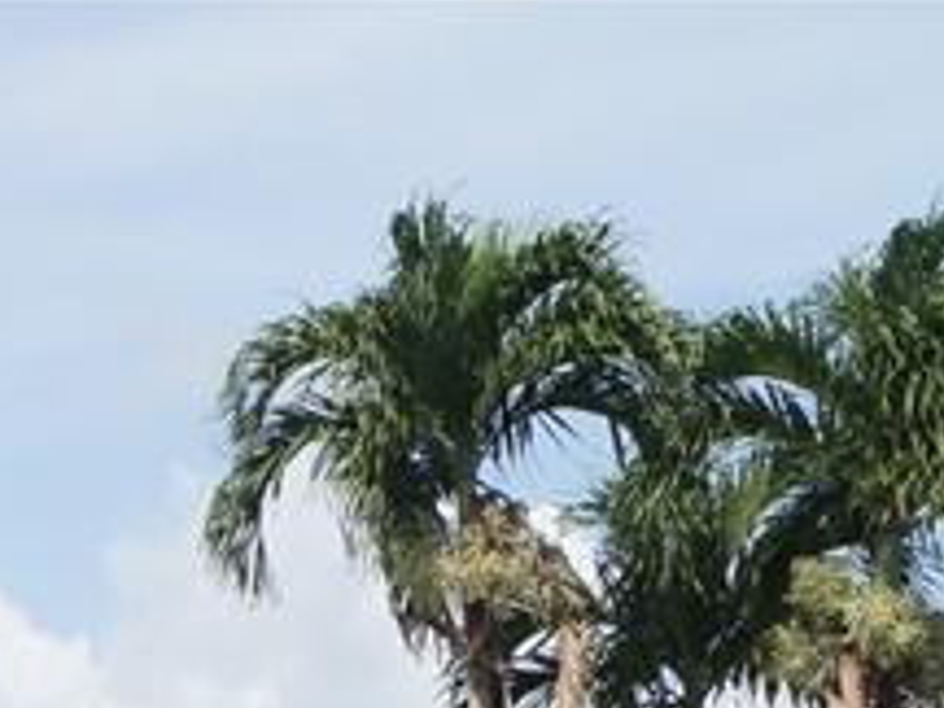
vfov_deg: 9.4
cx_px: -863
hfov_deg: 12.2
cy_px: 1569
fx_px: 3954
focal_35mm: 145
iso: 100
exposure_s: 1/125
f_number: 13
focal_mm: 20
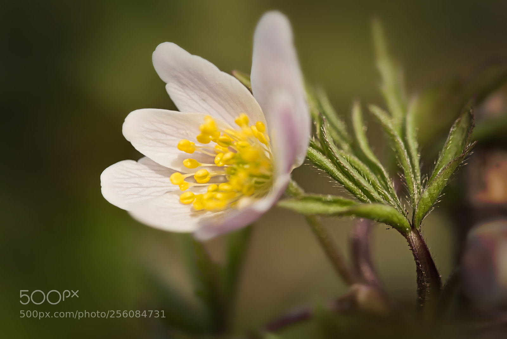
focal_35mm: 90
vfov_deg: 15.2
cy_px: 170
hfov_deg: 22.6
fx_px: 1268
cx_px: 254
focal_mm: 90
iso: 200
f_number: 7.1
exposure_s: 1/160
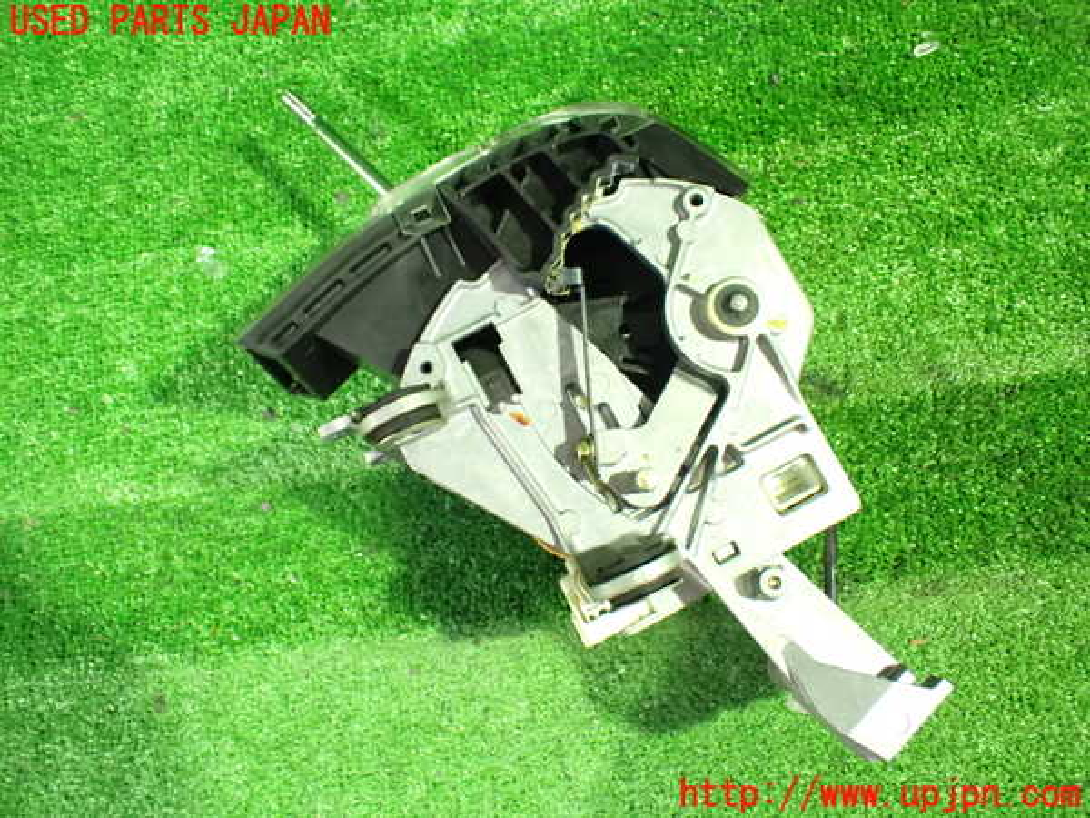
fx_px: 945
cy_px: 409
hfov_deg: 60.0
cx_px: 545
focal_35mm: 30
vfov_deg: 46.8
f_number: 2.3
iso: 1250
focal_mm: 5.4
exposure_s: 1/30
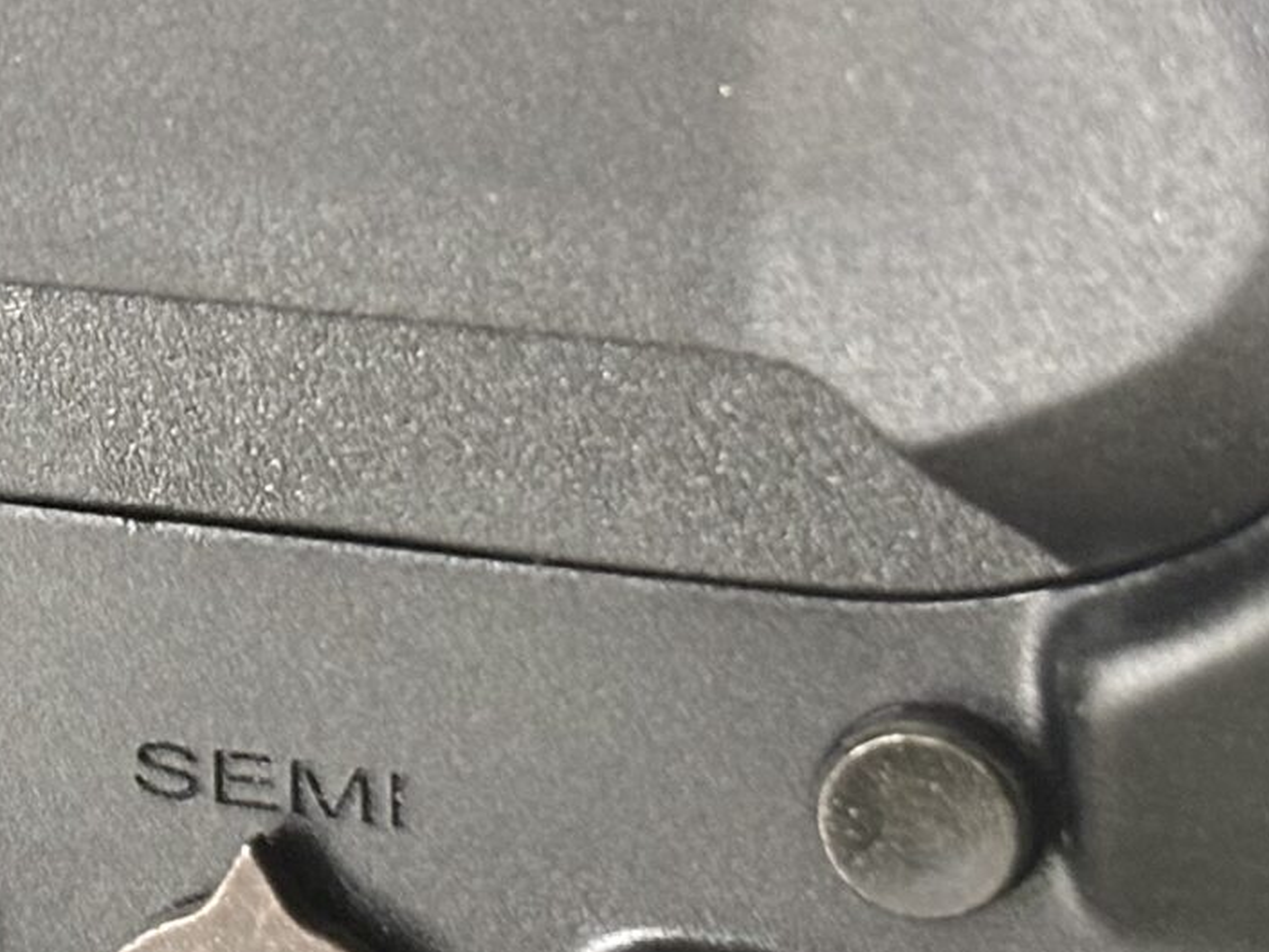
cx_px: -768
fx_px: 6929
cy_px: 748
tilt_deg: -18.8
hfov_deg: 10.1
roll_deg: +2.1
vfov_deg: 7.8
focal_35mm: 189
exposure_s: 1/40
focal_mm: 5.96
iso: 200
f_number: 1.6
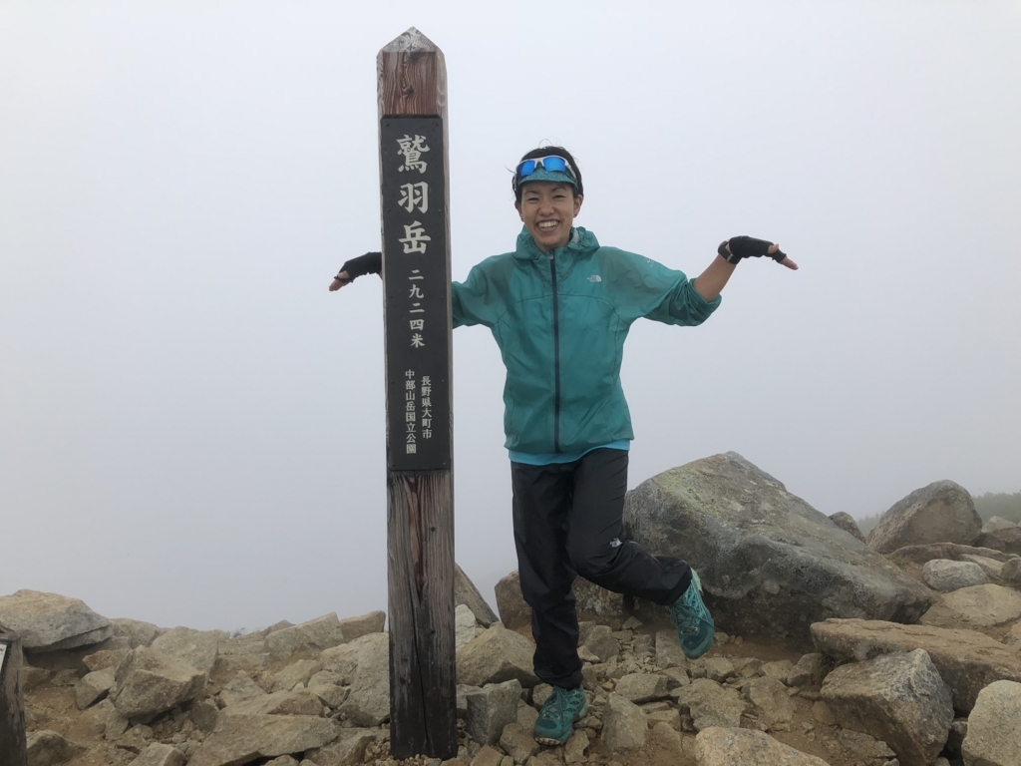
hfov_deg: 63.4
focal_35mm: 28
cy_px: 383
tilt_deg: -4.7
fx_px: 826
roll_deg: -2.1
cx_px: 510
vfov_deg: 49.7
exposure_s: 1/1548
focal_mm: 4
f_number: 1.8
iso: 20
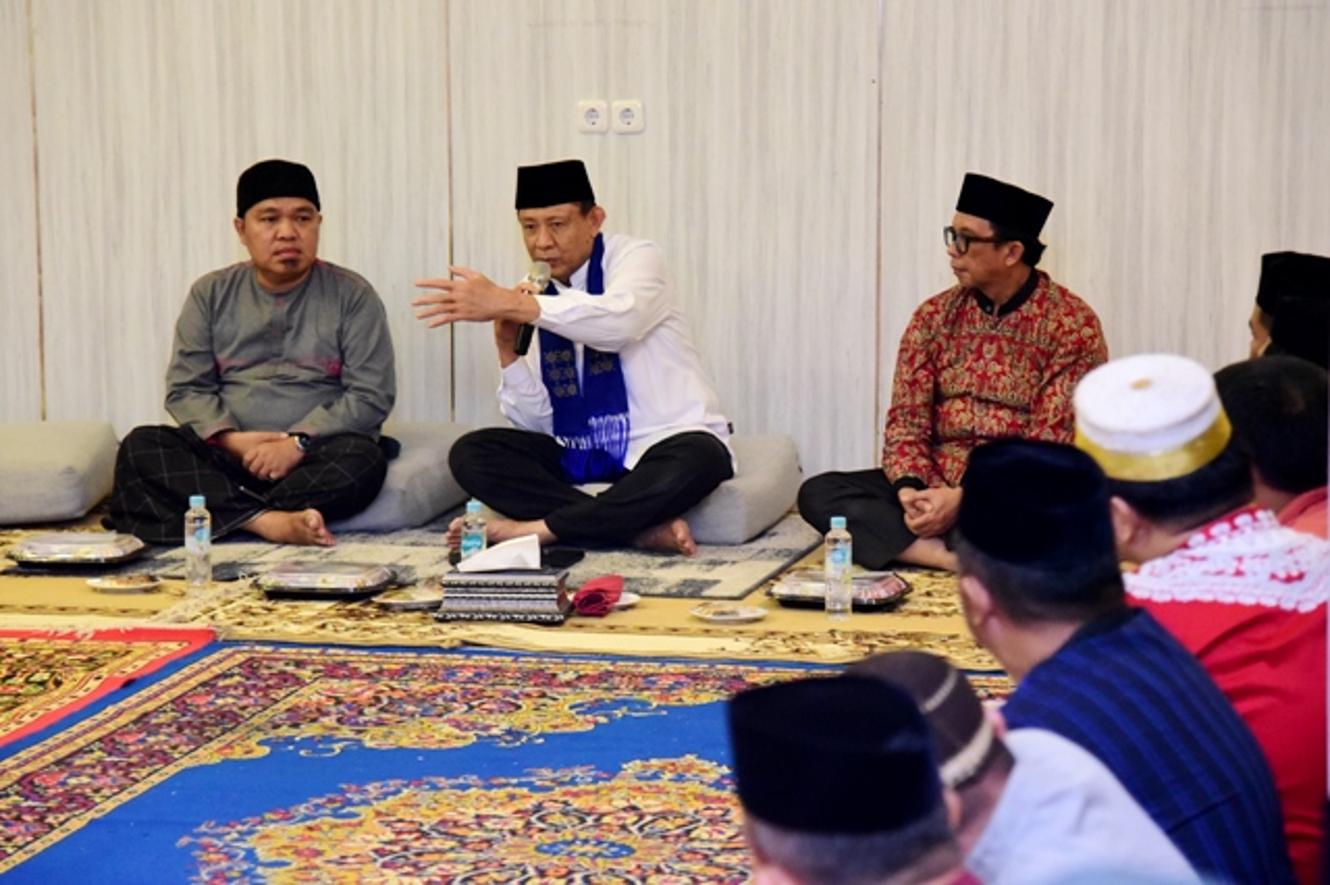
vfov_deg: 15.9
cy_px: 442
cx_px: 665
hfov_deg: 23.7
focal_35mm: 86
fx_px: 3175
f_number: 4
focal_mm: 86
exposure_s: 1/125
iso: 8000
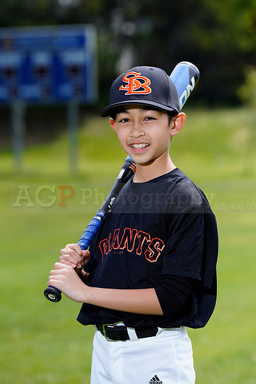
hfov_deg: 6.9
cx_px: 128
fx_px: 2132
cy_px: 192
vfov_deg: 10.3
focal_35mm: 200
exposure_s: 1/250
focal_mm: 200
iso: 100
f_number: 6.3
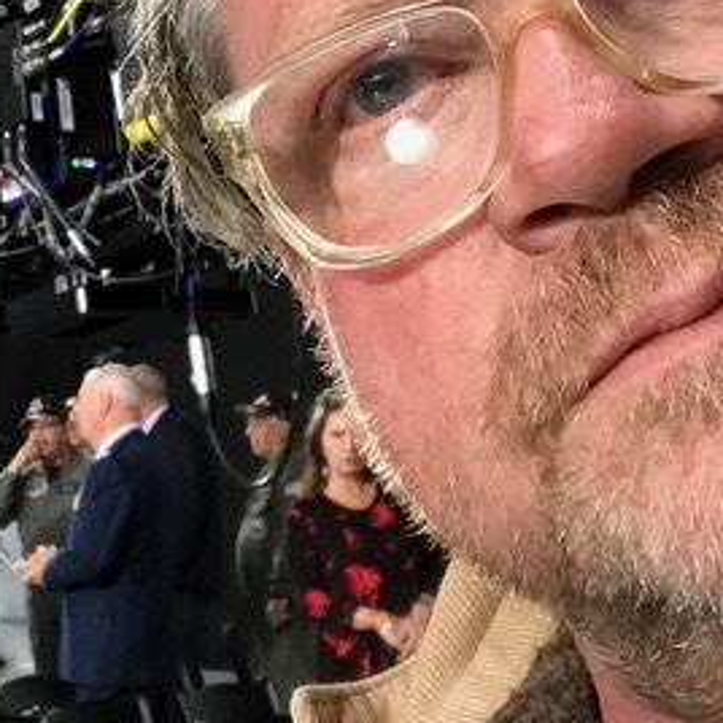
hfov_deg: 15.7
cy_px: 162
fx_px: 2552
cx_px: -78
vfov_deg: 16.0
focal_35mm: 108
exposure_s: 1/32
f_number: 2.2
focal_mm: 2.87
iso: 80
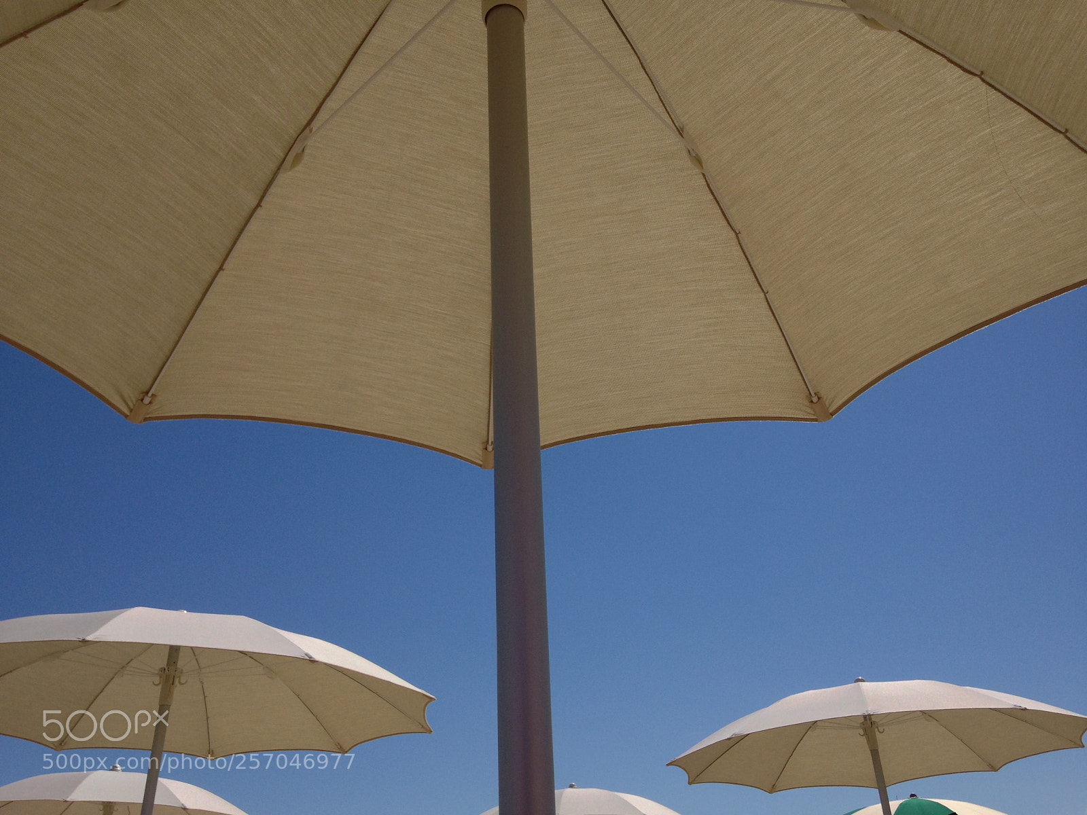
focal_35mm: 33
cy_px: 408
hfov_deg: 55.4
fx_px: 1036
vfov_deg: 42.9
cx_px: 544
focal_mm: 4.12
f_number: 2.4
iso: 50
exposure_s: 1/2710
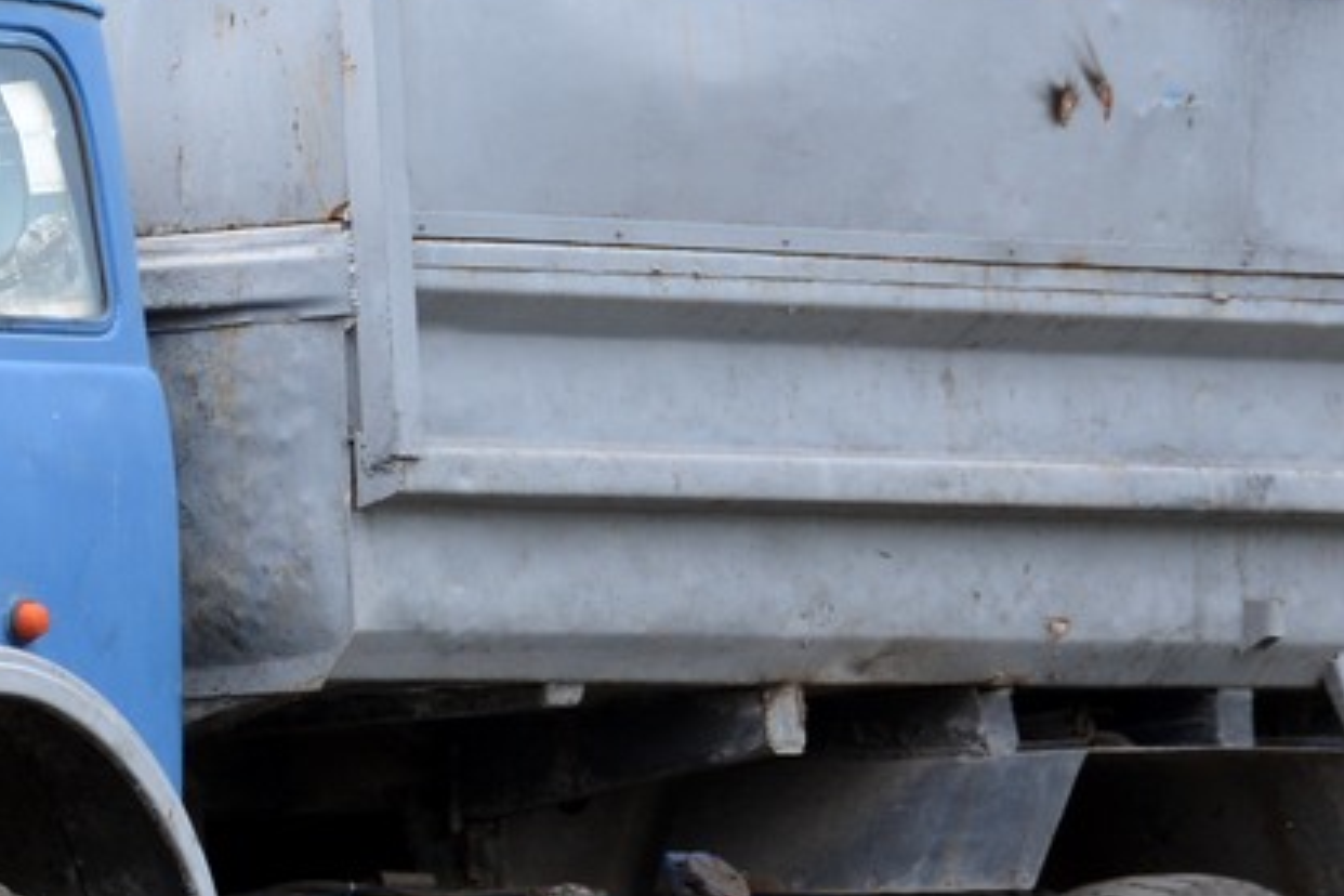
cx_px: -81
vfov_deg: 3.5
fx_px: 14596
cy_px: 365
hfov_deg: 5.3
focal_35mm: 391
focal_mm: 90
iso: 200
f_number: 6.3
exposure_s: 1/160
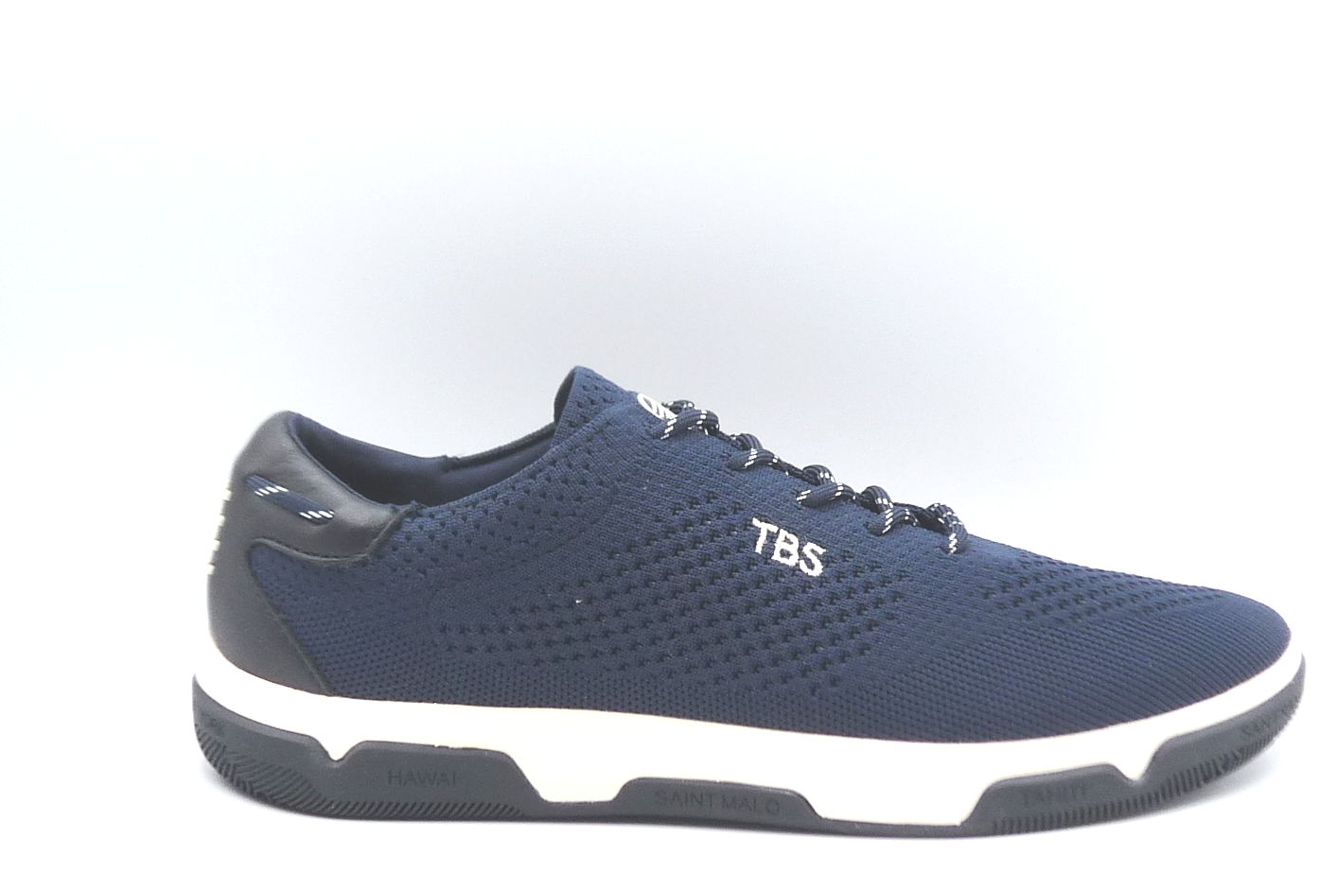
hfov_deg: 37.5
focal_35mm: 53
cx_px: 743
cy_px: 522
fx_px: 1968
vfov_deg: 25.5
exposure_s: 1/160
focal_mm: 4.8
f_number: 4
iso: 100
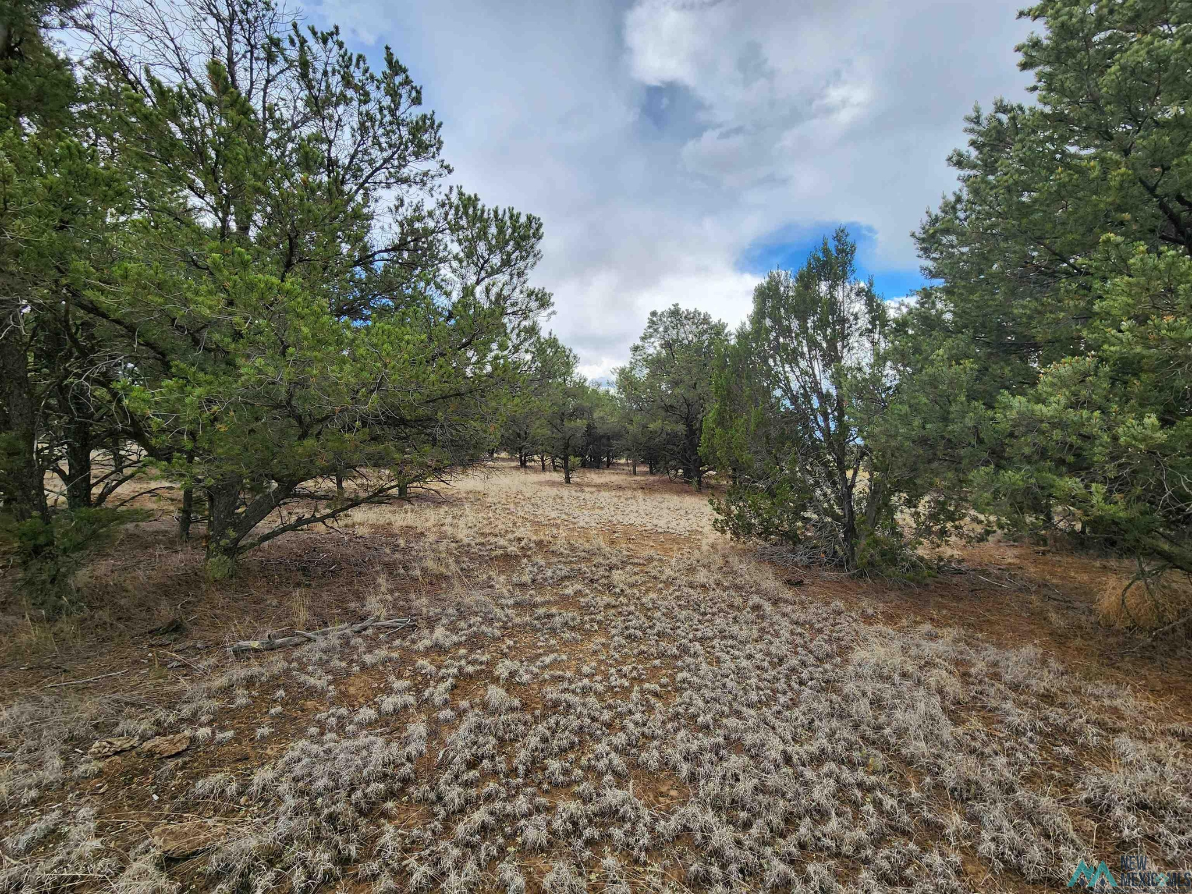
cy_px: 447
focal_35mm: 13
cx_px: 596
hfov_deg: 106.2
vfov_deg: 89.9
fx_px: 448
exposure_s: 1/675
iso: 50
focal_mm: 2.2
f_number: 2.2
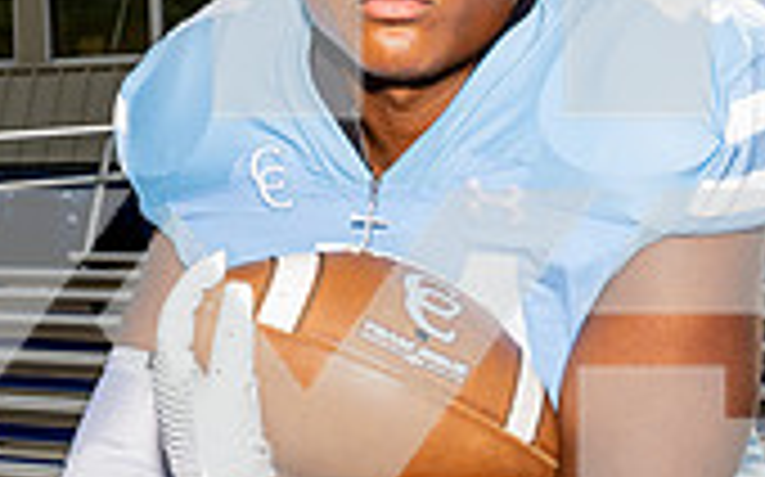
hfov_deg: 19.6
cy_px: 430
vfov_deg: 12.2
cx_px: 487
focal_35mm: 106
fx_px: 2209
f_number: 11
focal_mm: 29
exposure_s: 1/250
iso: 125
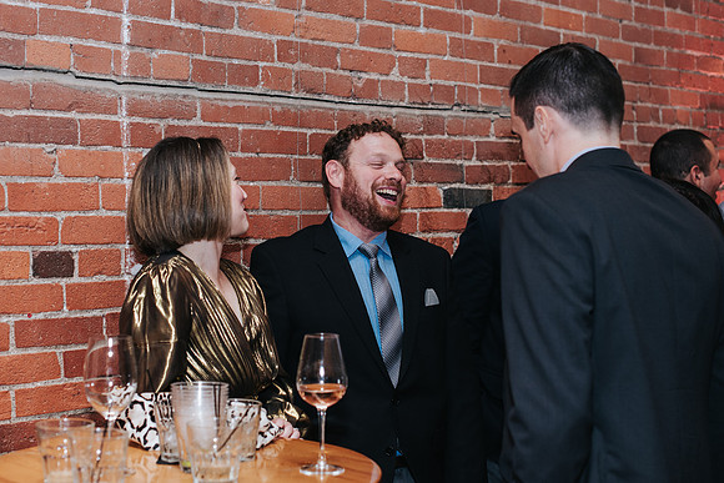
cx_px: 317
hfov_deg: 34.1
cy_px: 212
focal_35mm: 59
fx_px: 1180
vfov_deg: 23.1
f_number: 3.2
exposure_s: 1/200
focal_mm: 50
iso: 800
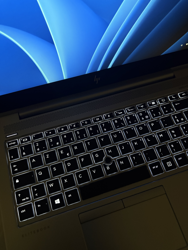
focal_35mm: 26
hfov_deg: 53.1
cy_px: 125
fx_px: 188
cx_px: 94
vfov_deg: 67.3
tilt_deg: -67.9
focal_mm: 5.96
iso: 800
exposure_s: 1/30
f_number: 1.6
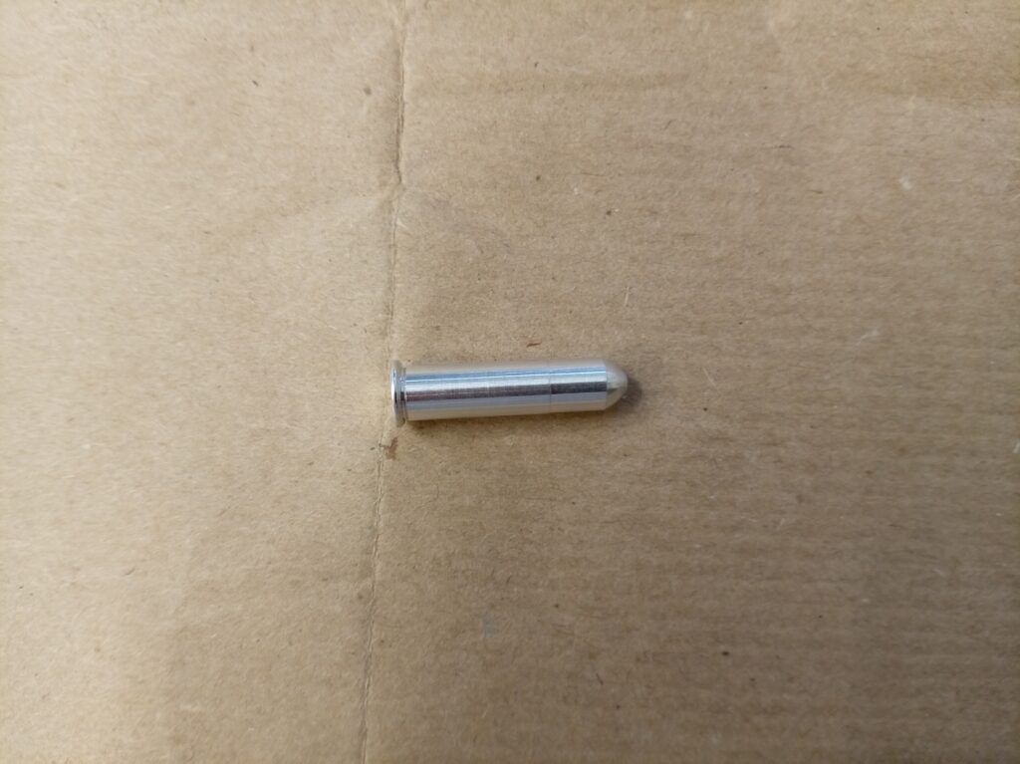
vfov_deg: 54.8
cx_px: 510
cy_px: 382
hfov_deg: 69.4
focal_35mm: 25
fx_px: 736
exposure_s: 1/25
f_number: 1.8
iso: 439
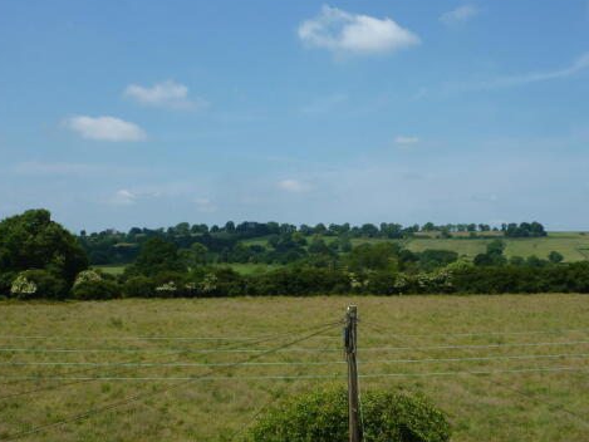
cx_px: 292
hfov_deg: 41.2
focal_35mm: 46
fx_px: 783
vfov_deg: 31.5
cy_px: 235
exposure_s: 1/500
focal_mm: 6.1
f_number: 5.6
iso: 80
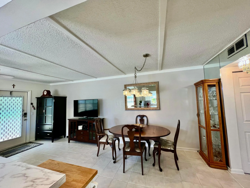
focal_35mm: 13
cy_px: 94
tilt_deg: +3.4
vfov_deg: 89.9
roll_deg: +2.0
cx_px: 125
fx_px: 94
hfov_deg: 106.2
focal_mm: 1.57
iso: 100
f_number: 1.8
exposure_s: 1/120
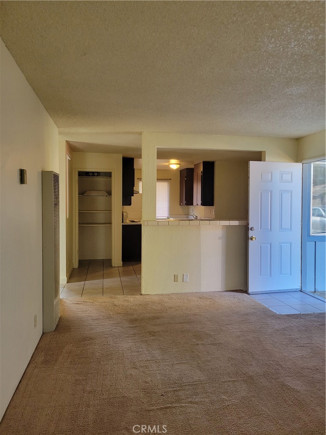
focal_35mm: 26
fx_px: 326
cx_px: 163
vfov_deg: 67.3
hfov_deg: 53.1
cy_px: 218
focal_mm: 5.4
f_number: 1.8
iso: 320
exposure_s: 1/120
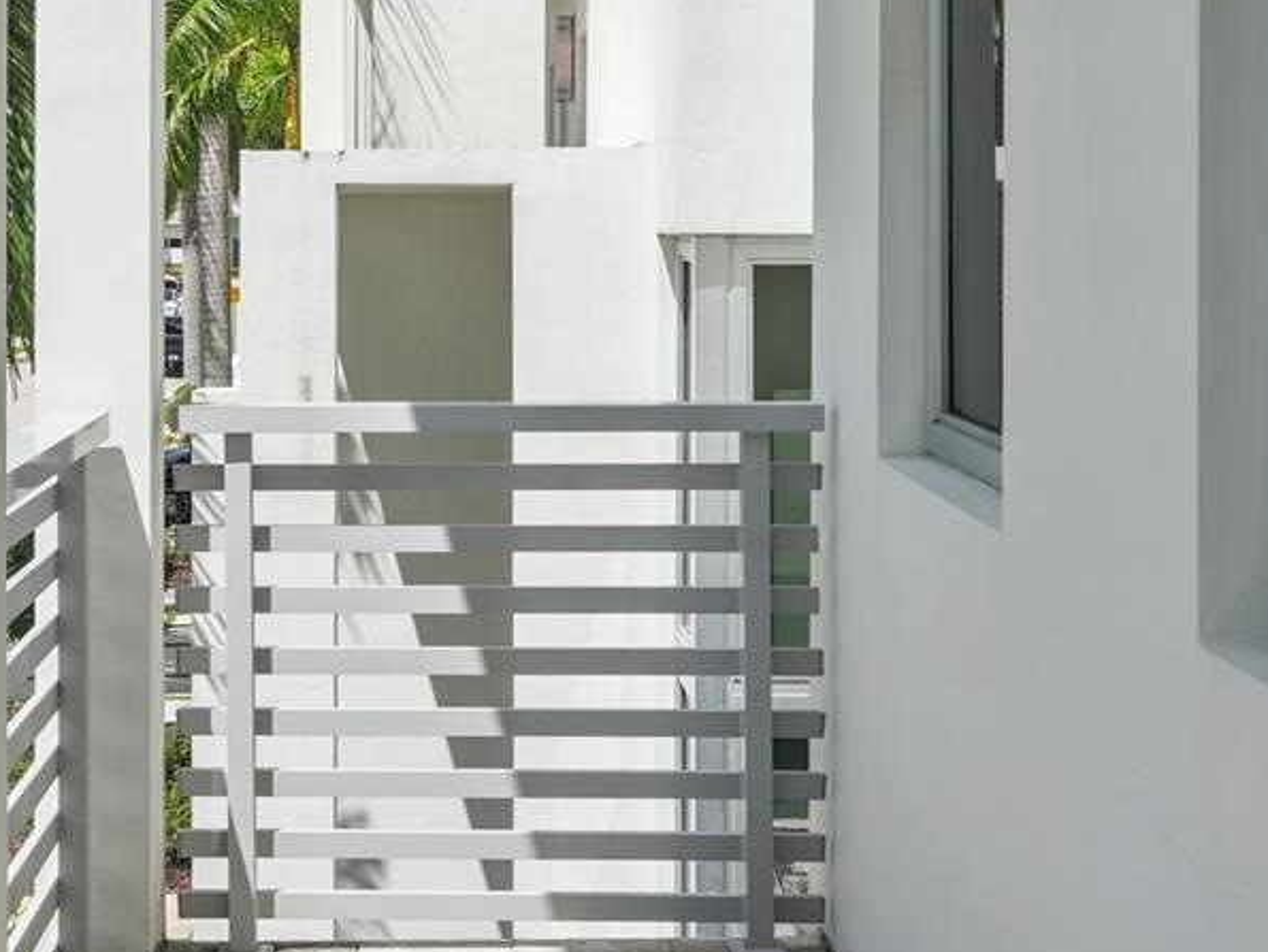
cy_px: 330
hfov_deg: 30.8
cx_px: 381
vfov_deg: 23.6
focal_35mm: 62
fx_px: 2272
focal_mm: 24
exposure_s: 1/500
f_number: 10
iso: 250
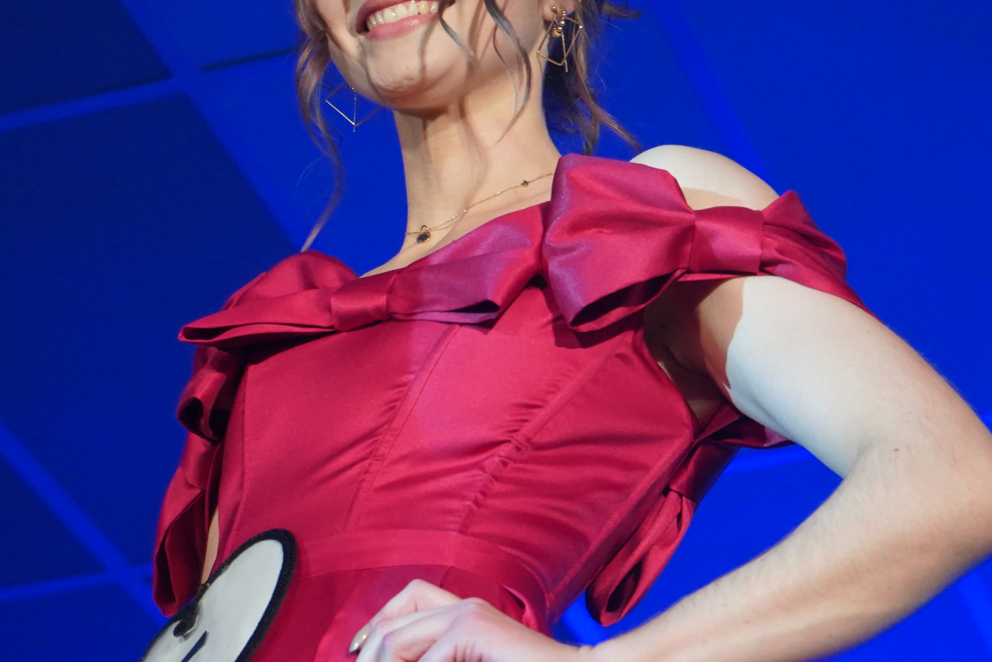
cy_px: 347
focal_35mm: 142
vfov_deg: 9.7
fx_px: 3913
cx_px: 533
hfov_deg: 14.4
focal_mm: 70
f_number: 5.6
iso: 5000
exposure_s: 1/160
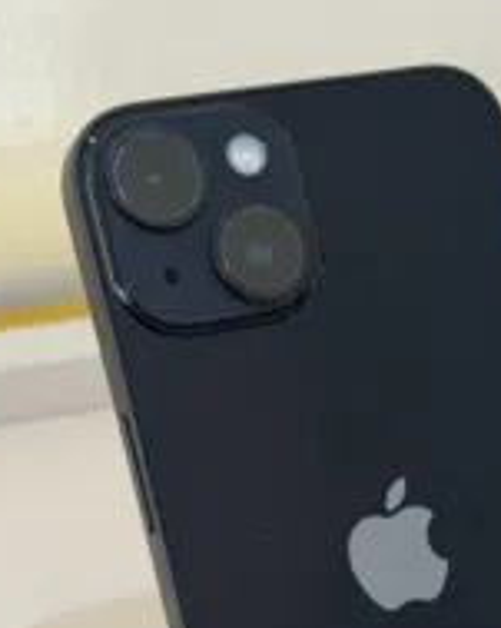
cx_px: 451
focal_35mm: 99
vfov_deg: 18.9
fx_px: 1836
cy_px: 598
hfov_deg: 15.4
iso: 80
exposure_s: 1/50
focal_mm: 6.76
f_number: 1.78
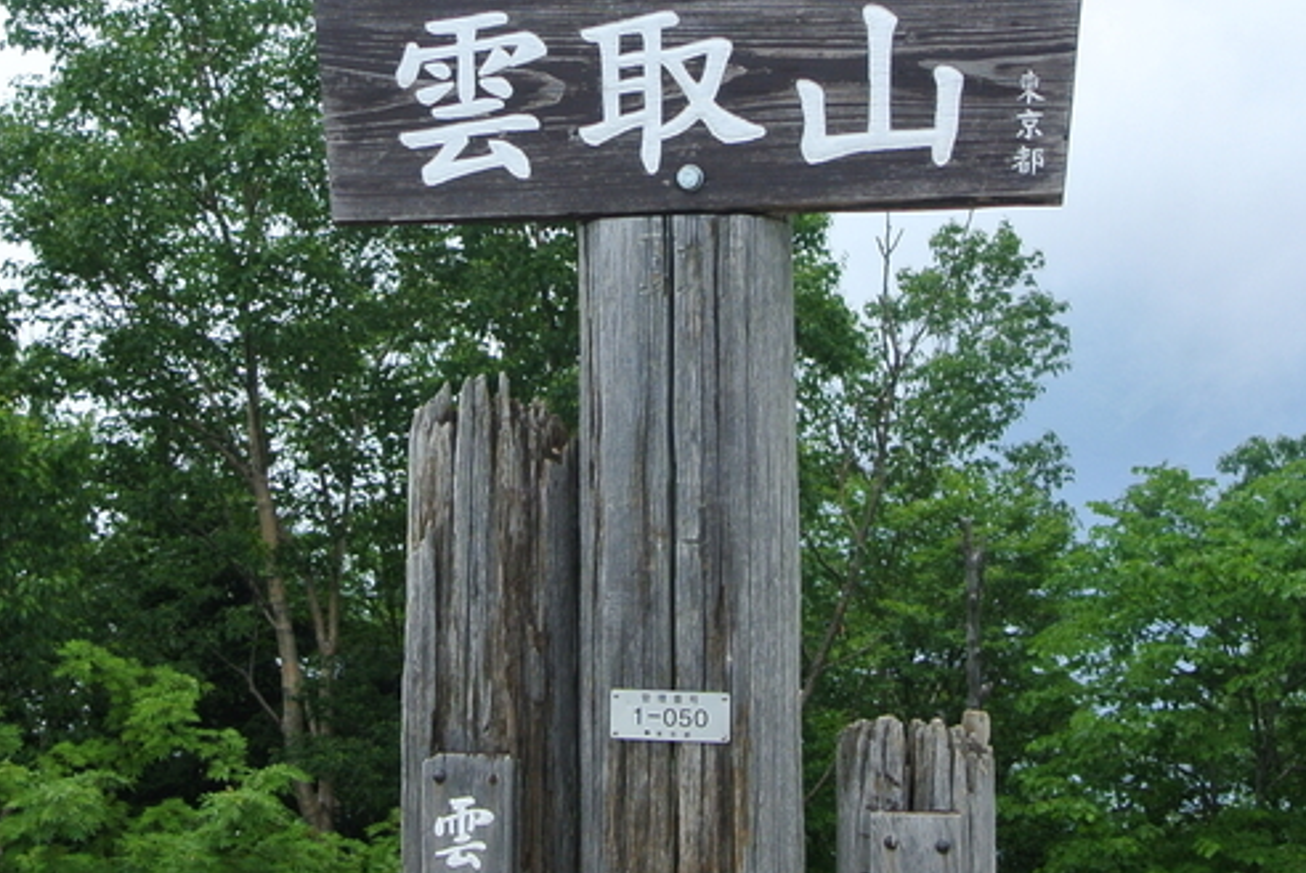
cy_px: 500
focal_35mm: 78
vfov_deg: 17.5
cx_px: 600
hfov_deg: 26.0
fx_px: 2832
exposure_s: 1/640
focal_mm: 12.2
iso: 100
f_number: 4.5
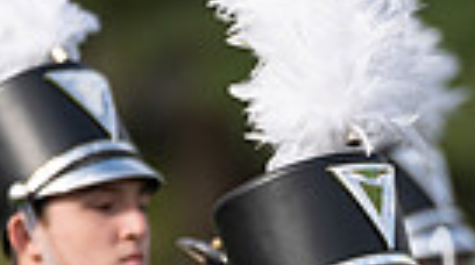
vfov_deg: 0.4
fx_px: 34067
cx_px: 458
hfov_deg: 0.8
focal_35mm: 2709
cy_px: 593
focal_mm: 600
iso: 200
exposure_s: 1/640
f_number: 6.3
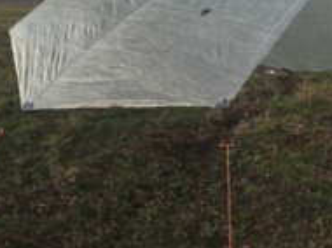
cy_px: 110
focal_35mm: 56
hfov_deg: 34.4
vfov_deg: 26.0
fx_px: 536
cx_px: 185
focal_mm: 4.15
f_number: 2.2
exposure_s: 1/17
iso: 200
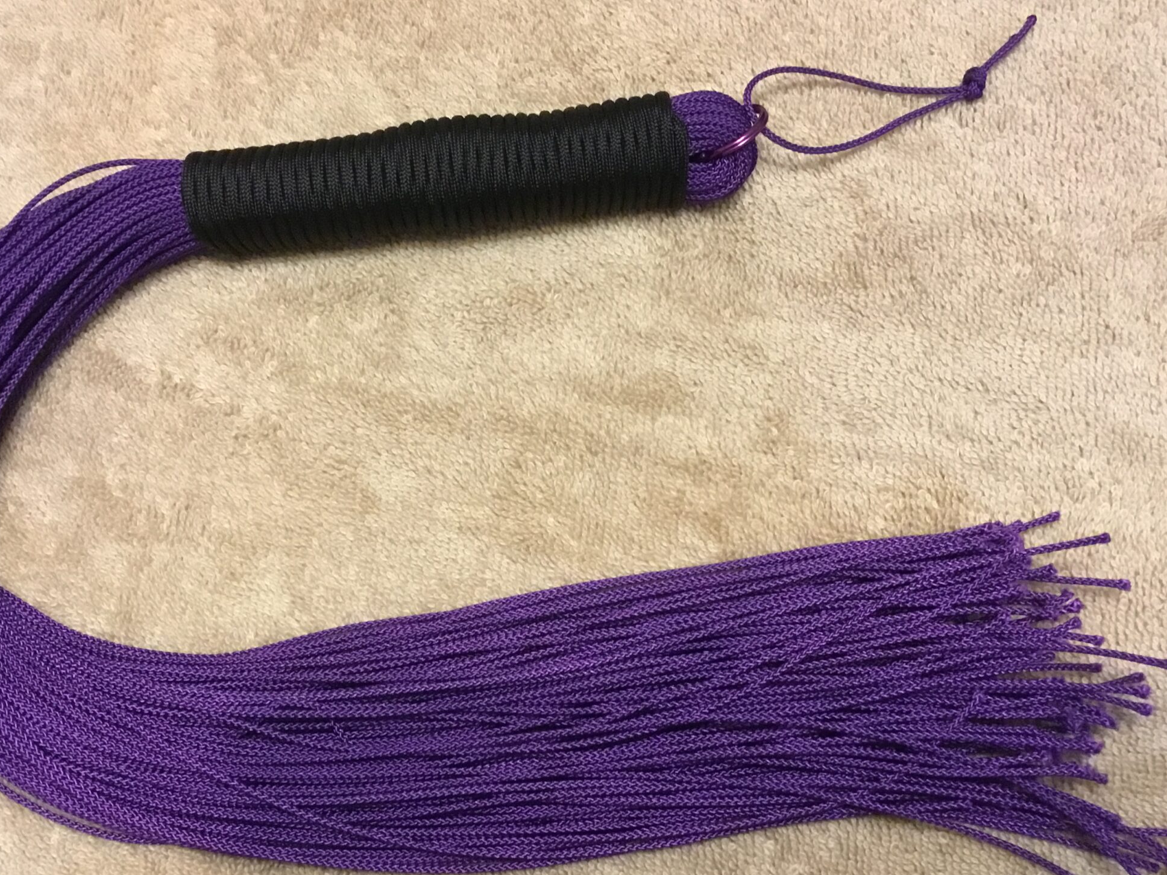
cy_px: 462
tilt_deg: -71.1
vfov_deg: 35.1
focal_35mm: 41
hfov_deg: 45.7
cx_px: 545
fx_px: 1382
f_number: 2.4
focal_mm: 3.3
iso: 200
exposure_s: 1/30
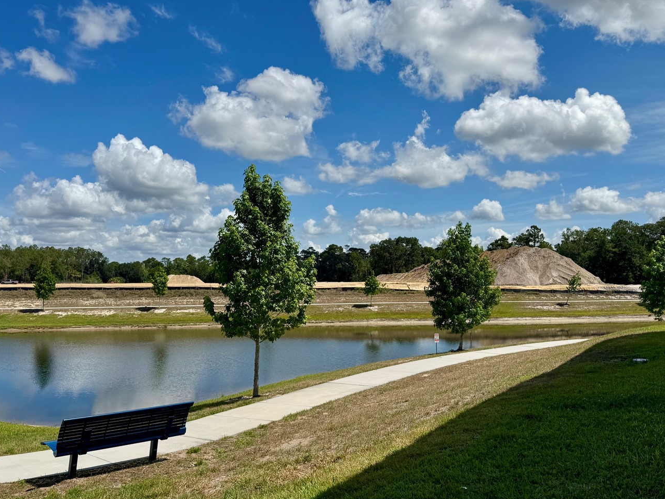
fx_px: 576
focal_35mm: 30
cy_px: 261
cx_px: 327
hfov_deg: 60.0
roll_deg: +0.3
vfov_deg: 46.8
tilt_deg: +0.9
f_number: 1.78
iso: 80
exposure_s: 1/9009
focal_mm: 6.76
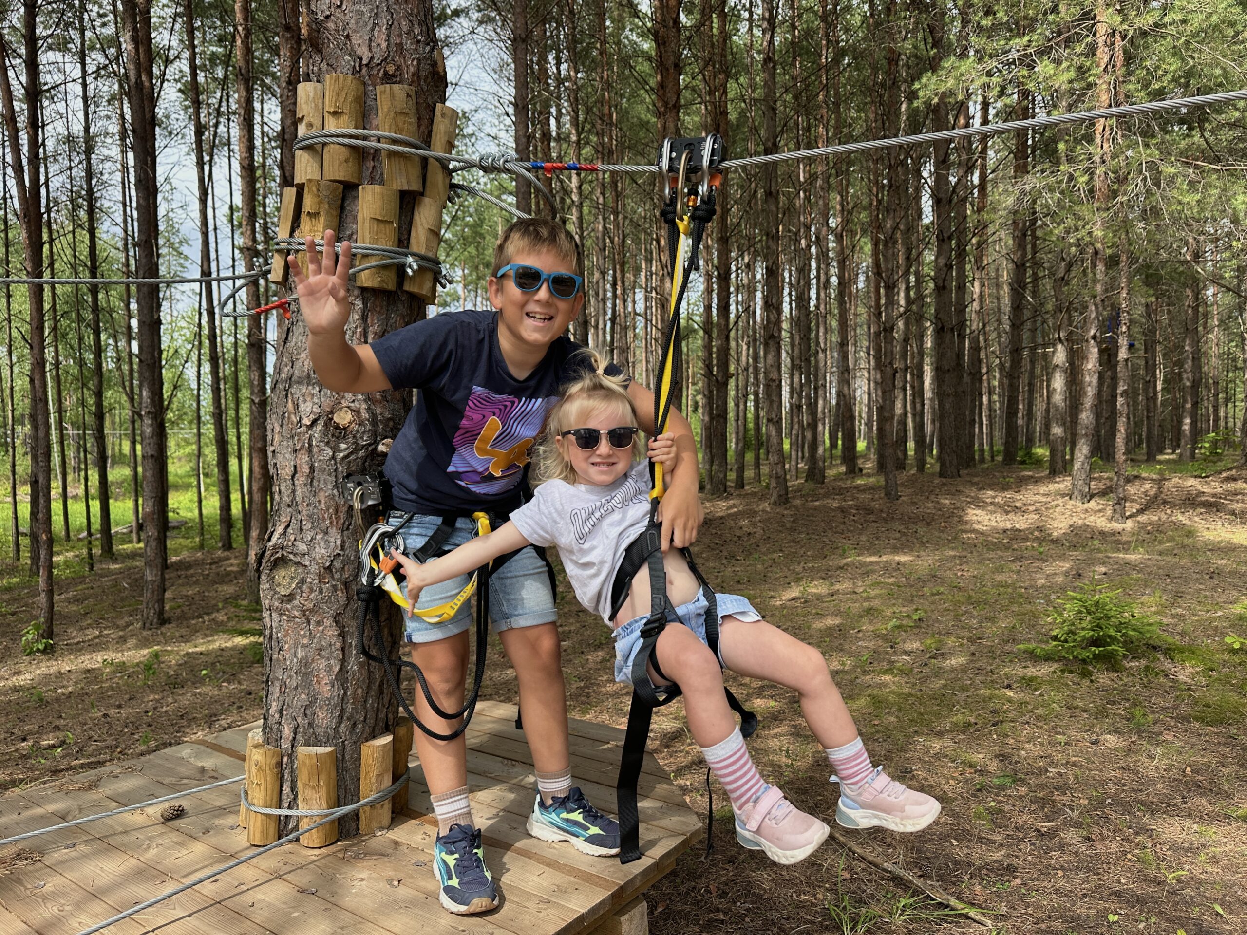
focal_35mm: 24
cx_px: 624
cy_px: 468
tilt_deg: -0.2
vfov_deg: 56.8
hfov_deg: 71.6
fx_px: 865
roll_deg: +2.6
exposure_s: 1/1144
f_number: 1.78
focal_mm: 6.86
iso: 80
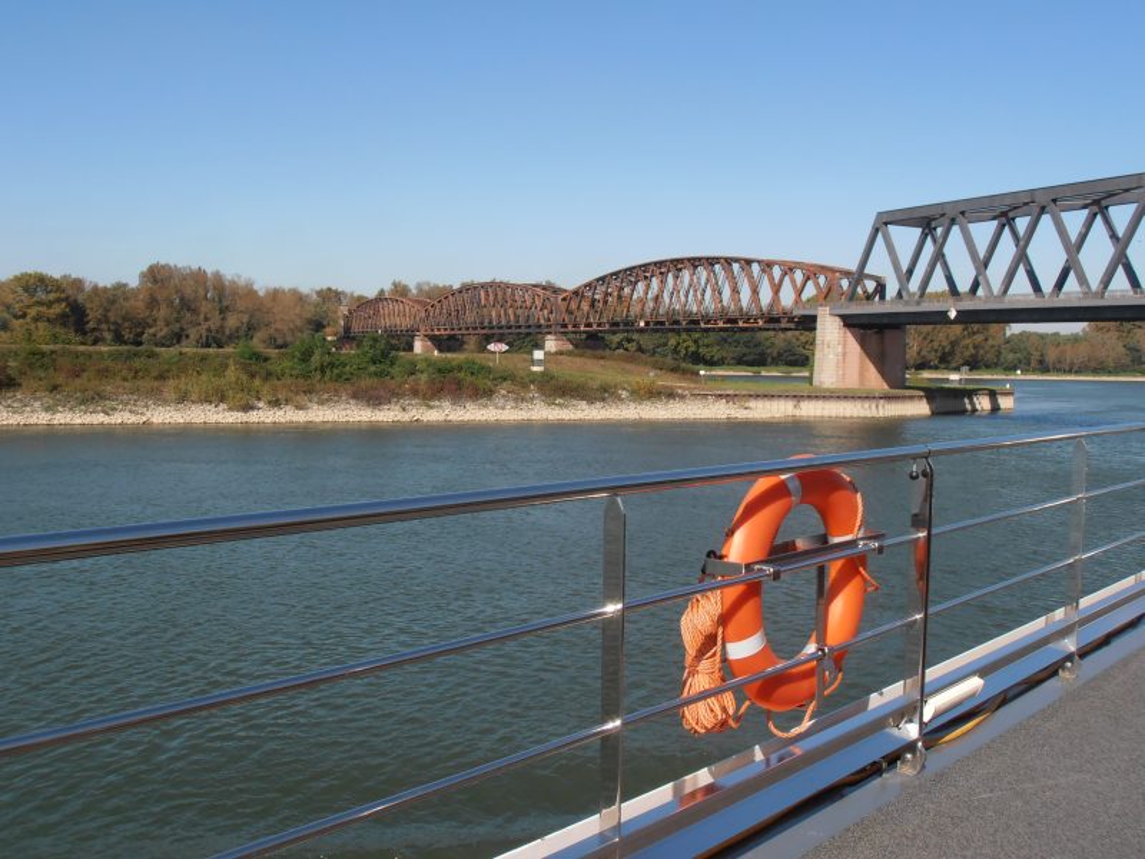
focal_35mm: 37
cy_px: 430
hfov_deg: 50.1
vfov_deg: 38.7
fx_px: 1224
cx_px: 572
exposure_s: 1/1000
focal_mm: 6.61
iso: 80
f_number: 3.9
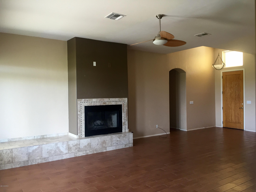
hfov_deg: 61.7
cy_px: 96
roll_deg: -0.1
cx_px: 128
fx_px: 214
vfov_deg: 48.2
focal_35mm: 29
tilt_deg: -2.1
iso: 80
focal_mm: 4.15
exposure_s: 1/30
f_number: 2.2
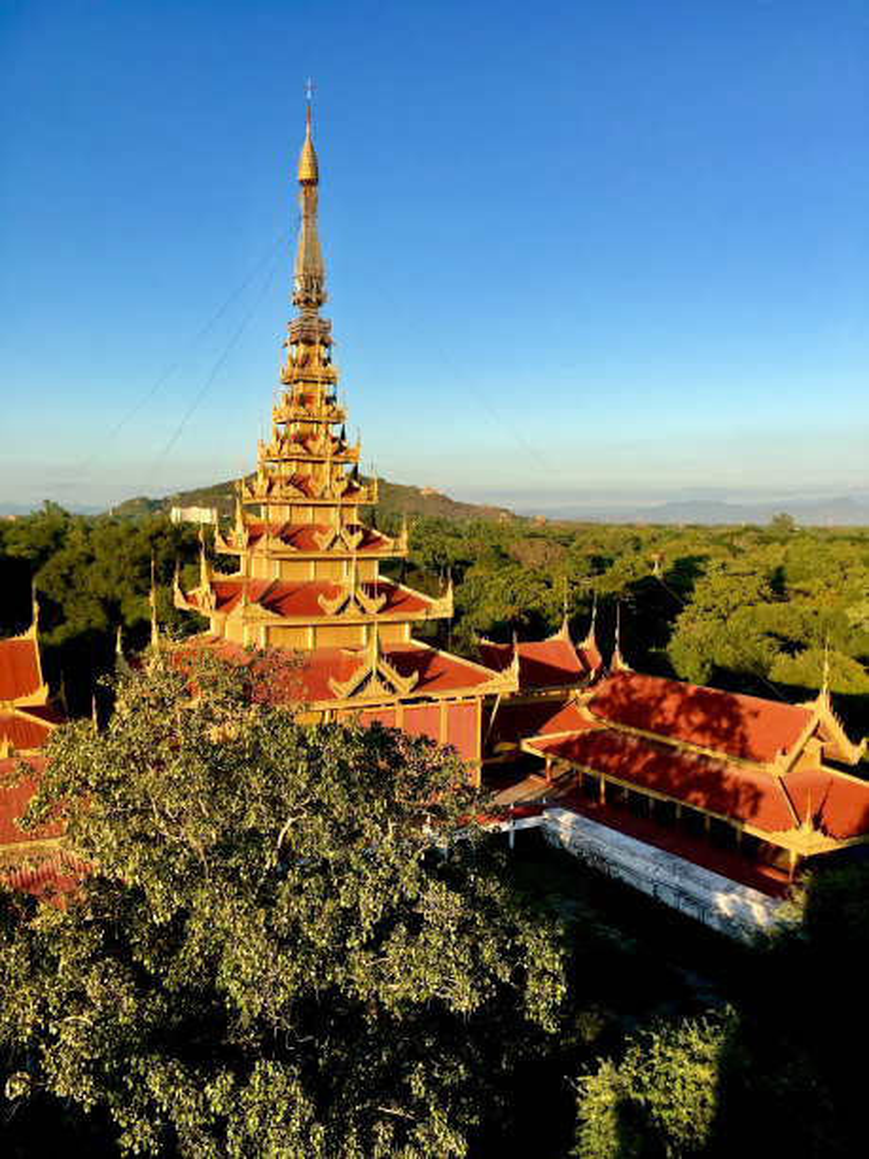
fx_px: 971
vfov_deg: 61.7
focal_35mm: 29
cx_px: 434
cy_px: 580
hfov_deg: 48.2
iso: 25
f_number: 2.2
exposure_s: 1/746
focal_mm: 4.15
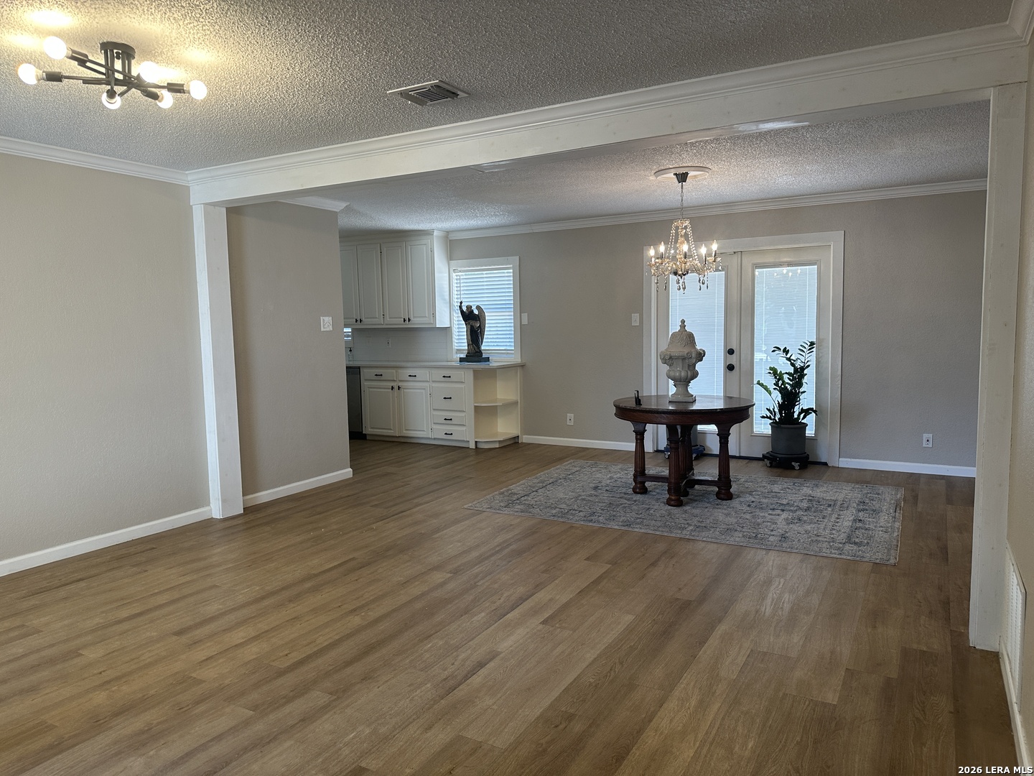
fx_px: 717
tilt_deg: -4.9
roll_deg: +1.1
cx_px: 517
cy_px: 388
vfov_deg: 56.8
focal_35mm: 24
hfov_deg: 71.6
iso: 125
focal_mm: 6.86
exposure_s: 1/120
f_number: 1.78
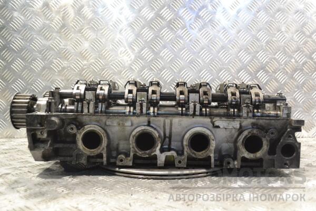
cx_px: 158
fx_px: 316
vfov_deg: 36.9
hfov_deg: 53.1
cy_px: 106
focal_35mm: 36
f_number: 5.6
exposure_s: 1/160
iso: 3200
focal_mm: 24
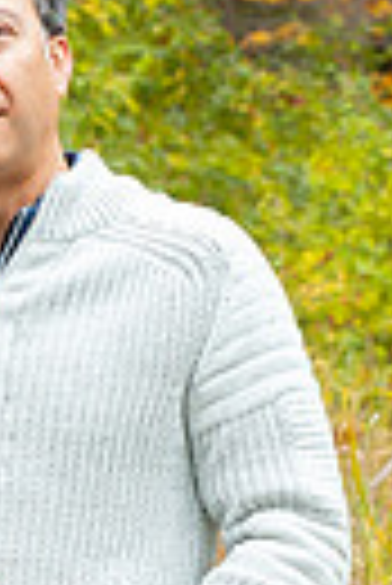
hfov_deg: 4.8
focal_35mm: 287
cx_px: -77
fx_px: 4675
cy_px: 386
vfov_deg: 7.2
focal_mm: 55
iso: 400
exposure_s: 1/160
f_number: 4.5
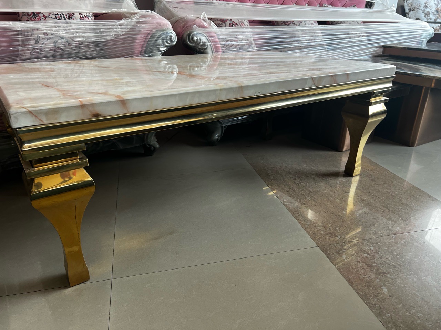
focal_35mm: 26
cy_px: 165
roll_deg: -1.0
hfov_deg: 67.3
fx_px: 331
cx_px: 220
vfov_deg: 53.1
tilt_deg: -24.8
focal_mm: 5.7
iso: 125
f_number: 1.5
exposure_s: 1/110
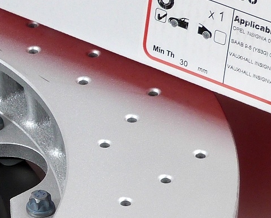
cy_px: 224
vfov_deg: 5.6
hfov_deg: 6.9
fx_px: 2199
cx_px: -173
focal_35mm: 274
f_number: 4
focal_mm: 12.1
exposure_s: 1/200
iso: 100
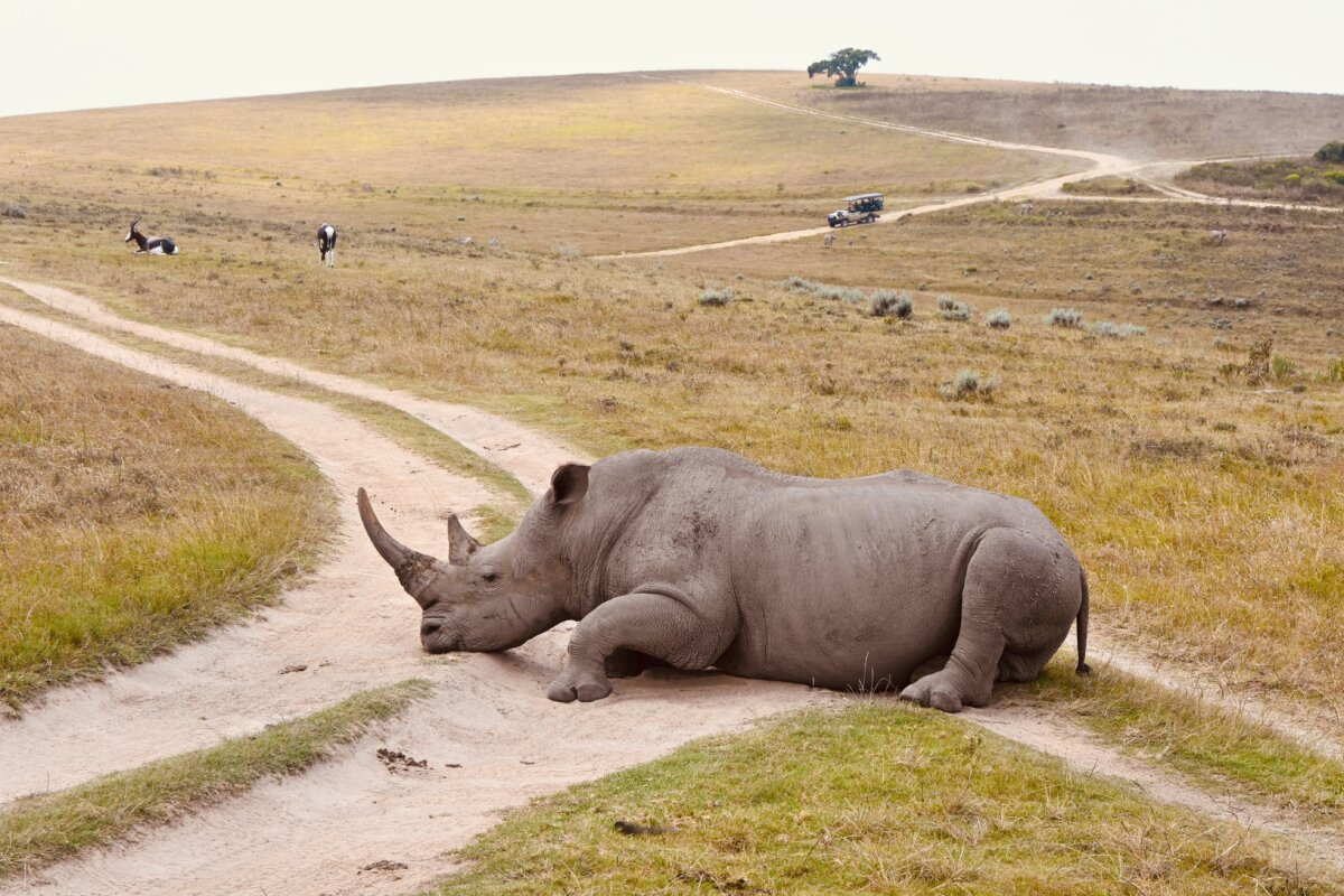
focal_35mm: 68
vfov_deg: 20.2
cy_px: 448
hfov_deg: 29.9
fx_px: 2520
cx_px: 672
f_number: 6.3
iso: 100
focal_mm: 45
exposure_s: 1/320
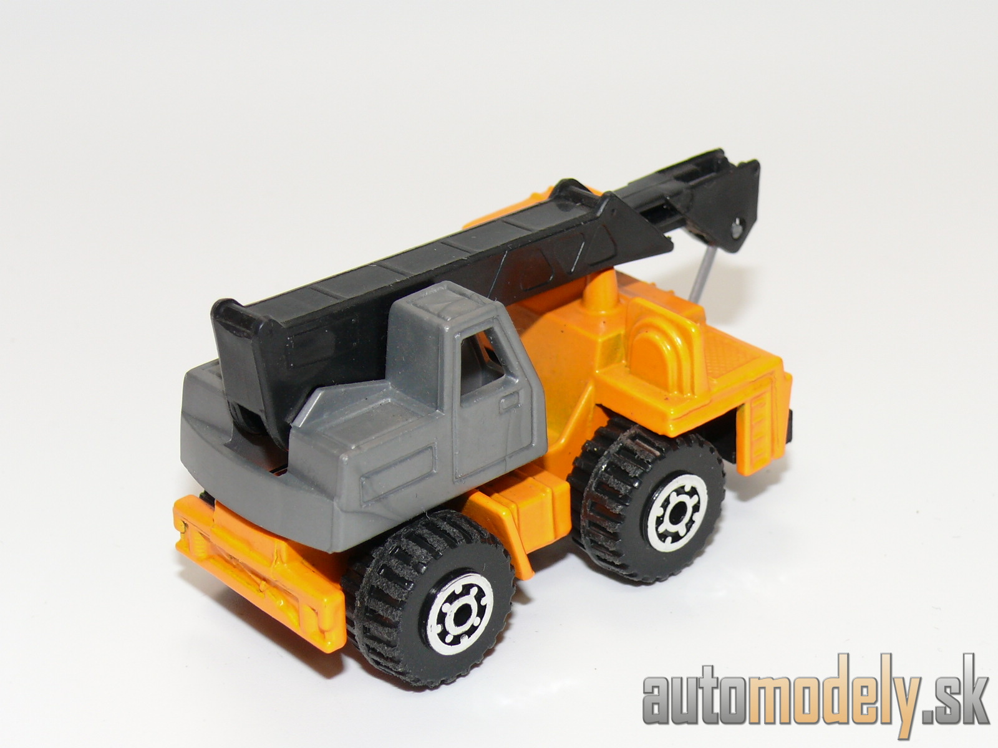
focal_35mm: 81
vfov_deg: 18.2
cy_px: 374
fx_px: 2335
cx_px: 499
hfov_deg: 24.1
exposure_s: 1/30
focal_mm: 11.8
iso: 100
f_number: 4
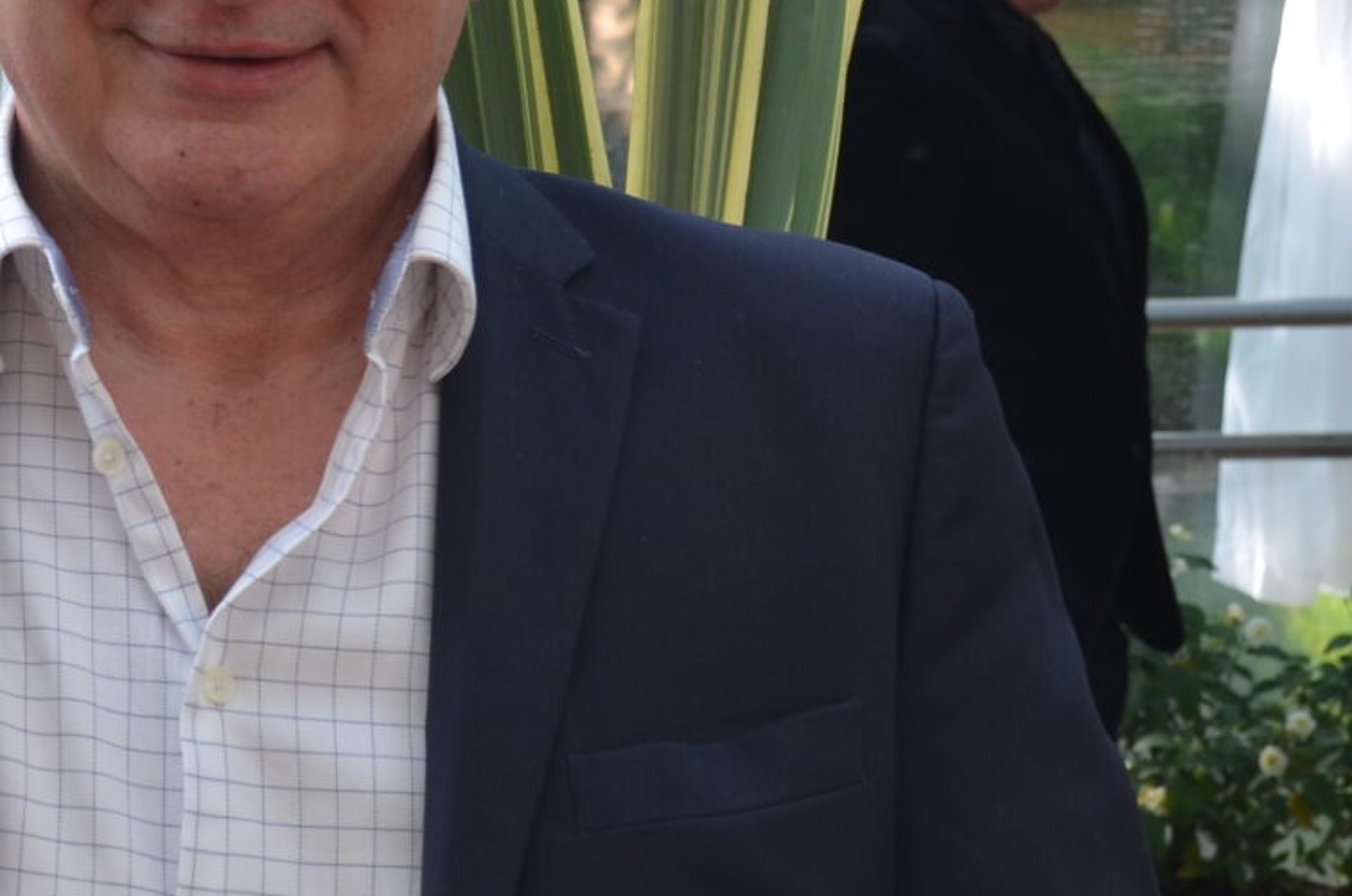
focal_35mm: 138
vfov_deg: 9.9
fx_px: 5162
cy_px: 375
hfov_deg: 14.5
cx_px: -201
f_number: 6.3
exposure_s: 1/160
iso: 200
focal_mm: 27
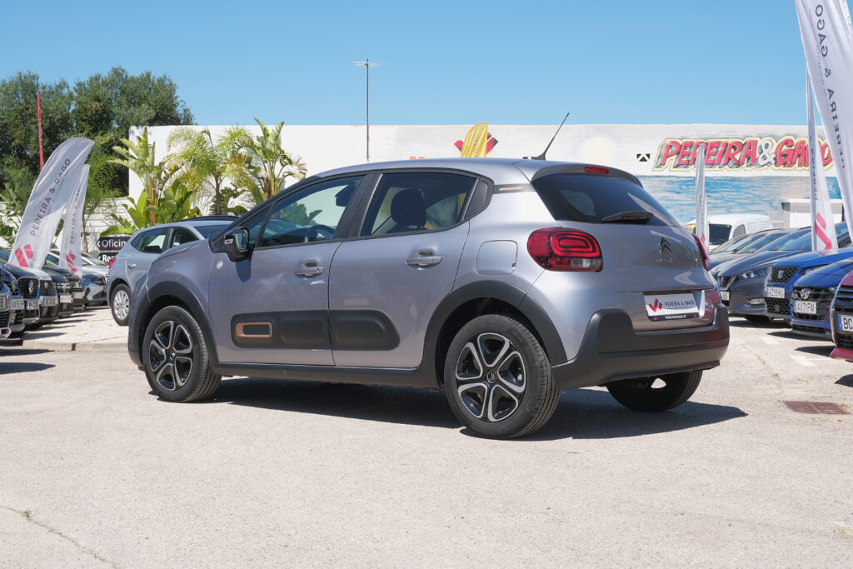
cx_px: 426
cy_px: 284
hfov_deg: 44.5
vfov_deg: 30.5
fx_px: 1043
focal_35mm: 44
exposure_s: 1/250
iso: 160
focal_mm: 29.6
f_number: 9
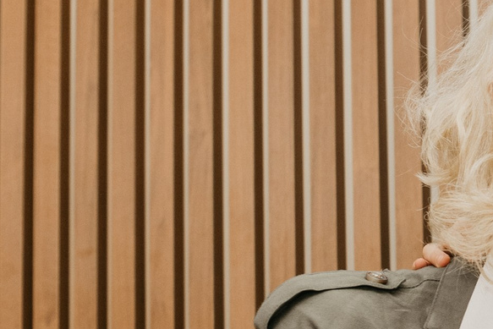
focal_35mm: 123
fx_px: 1685
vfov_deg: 11.1
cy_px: 230
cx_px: 812
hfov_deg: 15.0
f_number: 4
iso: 250
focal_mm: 28
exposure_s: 1/160
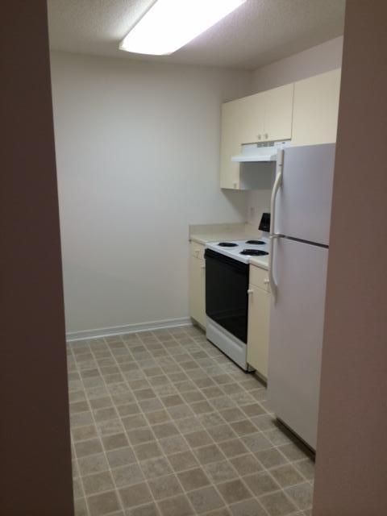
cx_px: 194
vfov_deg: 60.0
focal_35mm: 30
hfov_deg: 46.8
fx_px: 447
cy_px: 258
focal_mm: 4.12
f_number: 2.2
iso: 40
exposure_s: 1/30
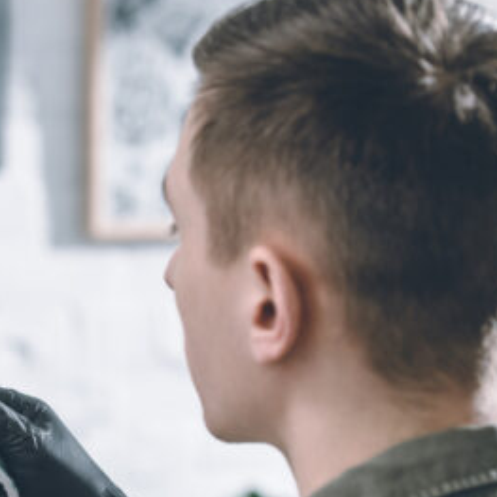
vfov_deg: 7.4
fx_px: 3834
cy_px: 383
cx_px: 9
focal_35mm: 236
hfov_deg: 7.4
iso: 250
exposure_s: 1/125
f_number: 4.5
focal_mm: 95
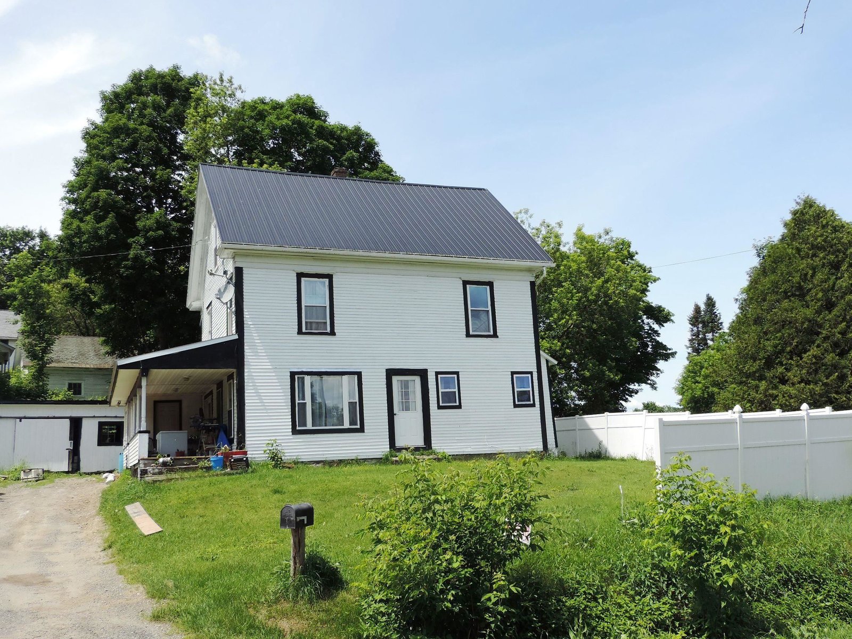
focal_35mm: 33
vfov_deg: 42.9
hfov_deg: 55.4
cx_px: 426
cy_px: 320
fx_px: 812
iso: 80
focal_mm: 5.8
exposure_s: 1/800
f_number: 3.2
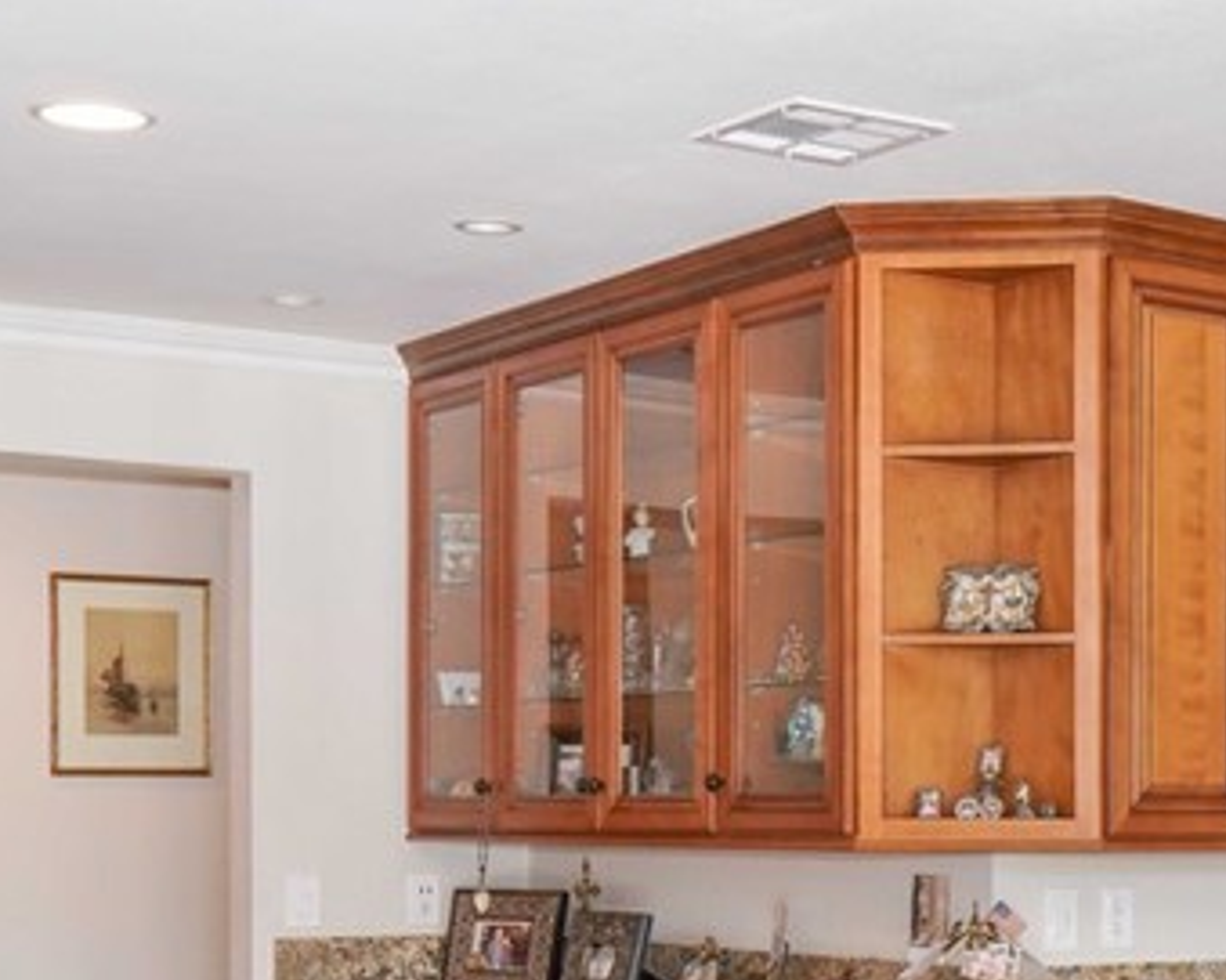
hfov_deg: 27.4
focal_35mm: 68
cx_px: 962
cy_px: 1145
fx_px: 2467
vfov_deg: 21.1
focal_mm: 16
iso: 250
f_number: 4
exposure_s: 1/60
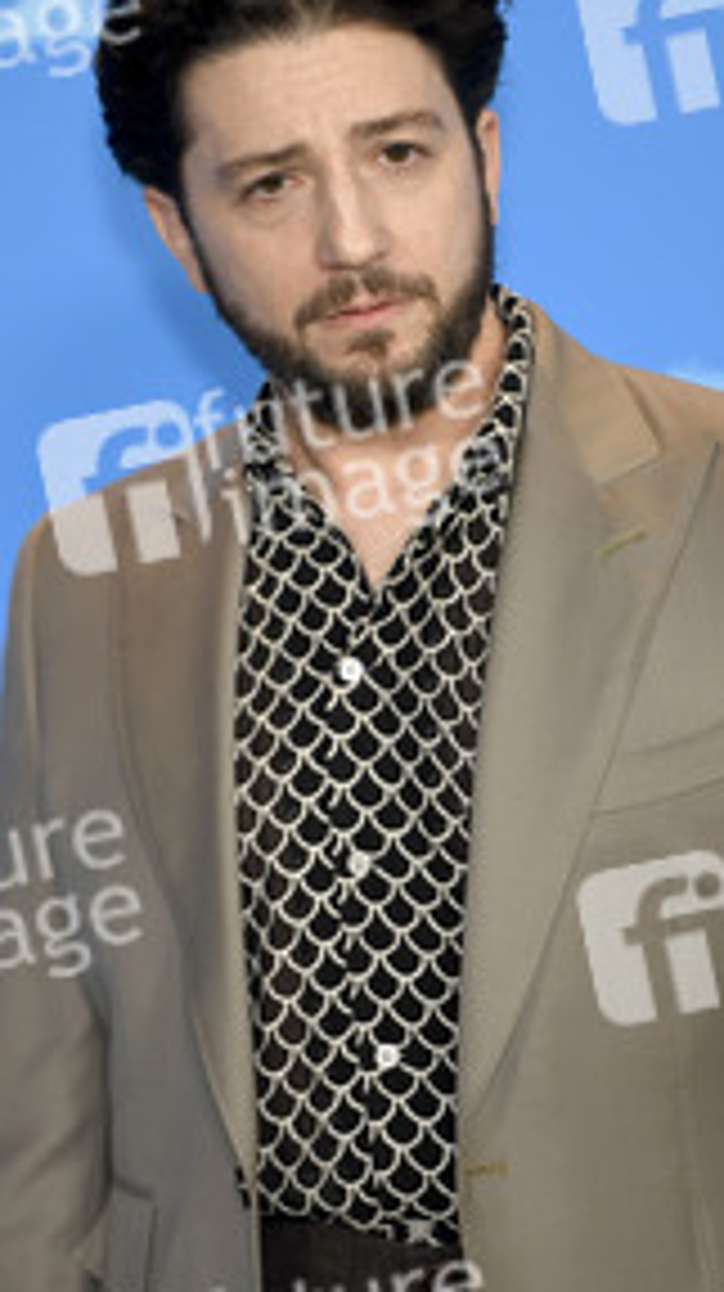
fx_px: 9986
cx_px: 400
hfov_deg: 4.2
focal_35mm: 292
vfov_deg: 7.4
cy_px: 693
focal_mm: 200
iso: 640
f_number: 3.2
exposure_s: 1/400
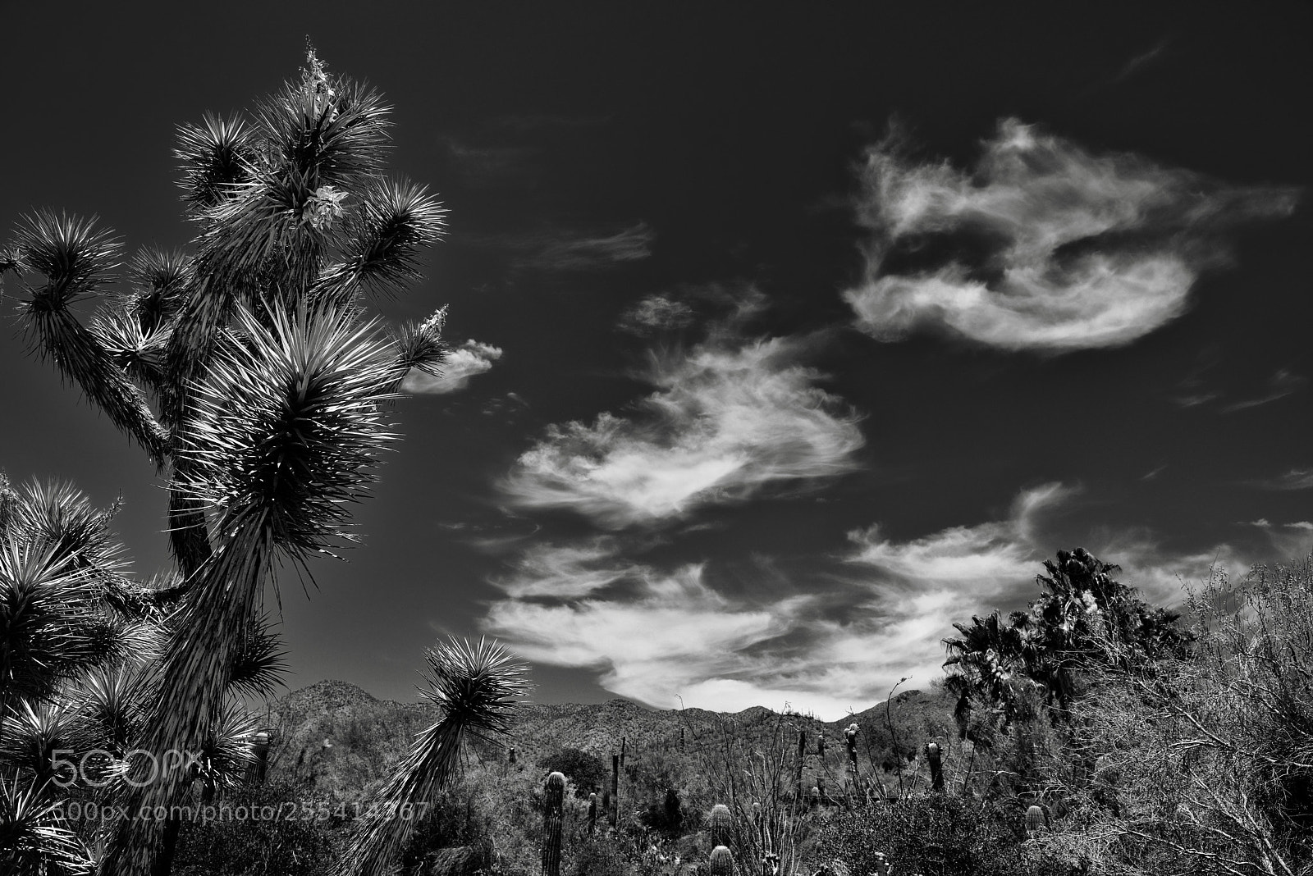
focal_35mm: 31
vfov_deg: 42.4
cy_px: 438
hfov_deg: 60.3
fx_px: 1131
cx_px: 656
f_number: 8
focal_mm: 31
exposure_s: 1/250
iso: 100
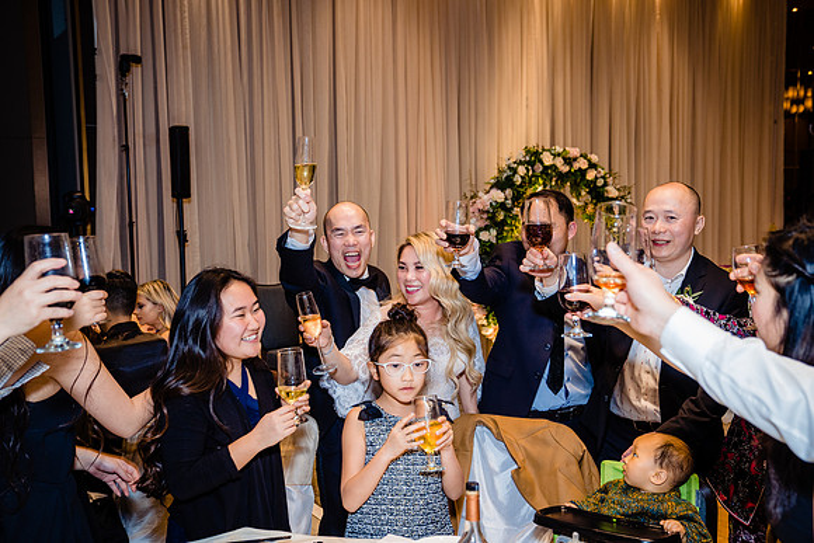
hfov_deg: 51.9
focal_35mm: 37
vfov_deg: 36.0
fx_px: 837
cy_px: 272
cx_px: 407
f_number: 4
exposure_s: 1/160
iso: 1250
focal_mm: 37
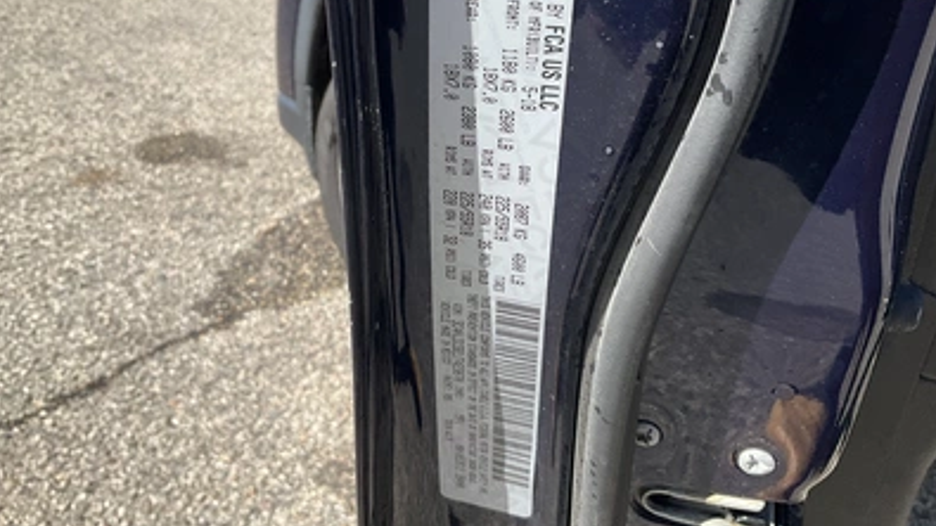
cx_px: 464
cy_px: 206
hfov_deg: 61.0
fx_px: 794
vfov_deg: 36.5
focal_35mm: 32
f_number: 1.8
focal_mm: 3
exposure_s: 1/978
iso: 25
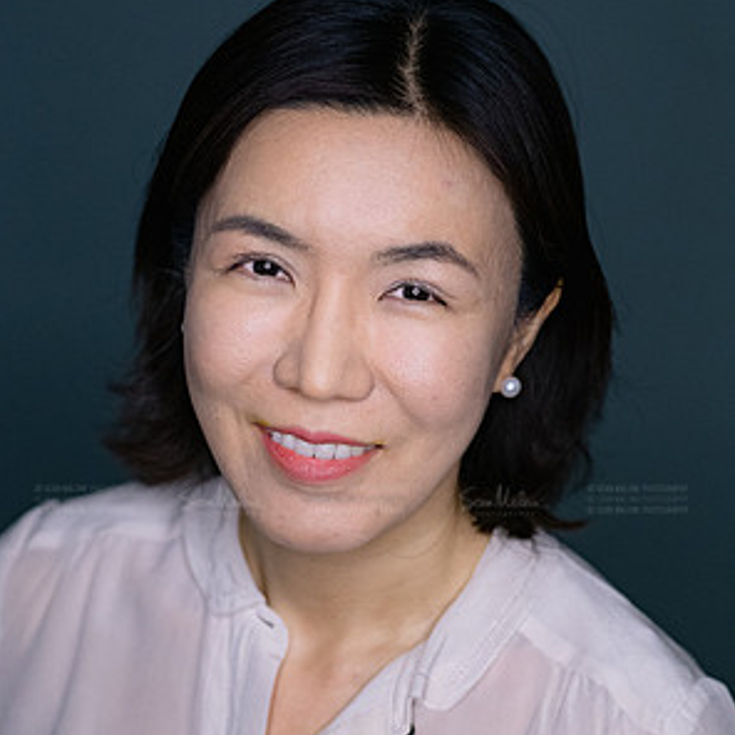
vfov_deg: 15.8
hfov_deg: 15.8
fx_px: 2642
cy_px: 462
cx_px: 365
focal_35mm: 110
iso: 2000
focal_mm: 85
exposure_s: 1/640
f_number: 3.5
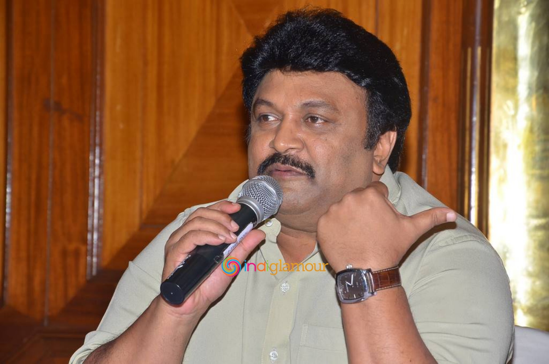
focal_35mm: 158
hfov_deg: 13.1
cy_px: 182
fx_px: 2397
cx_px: 274
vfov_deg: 8.7
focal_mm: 105
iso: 800
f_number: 10
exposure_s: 1/125
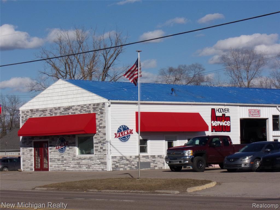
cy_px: 105
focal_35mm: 90
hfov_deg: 21.8
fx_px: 728
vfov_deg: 16.4
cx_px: 140
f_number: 16.63
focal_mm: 16.2
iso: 80
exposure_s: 1/125
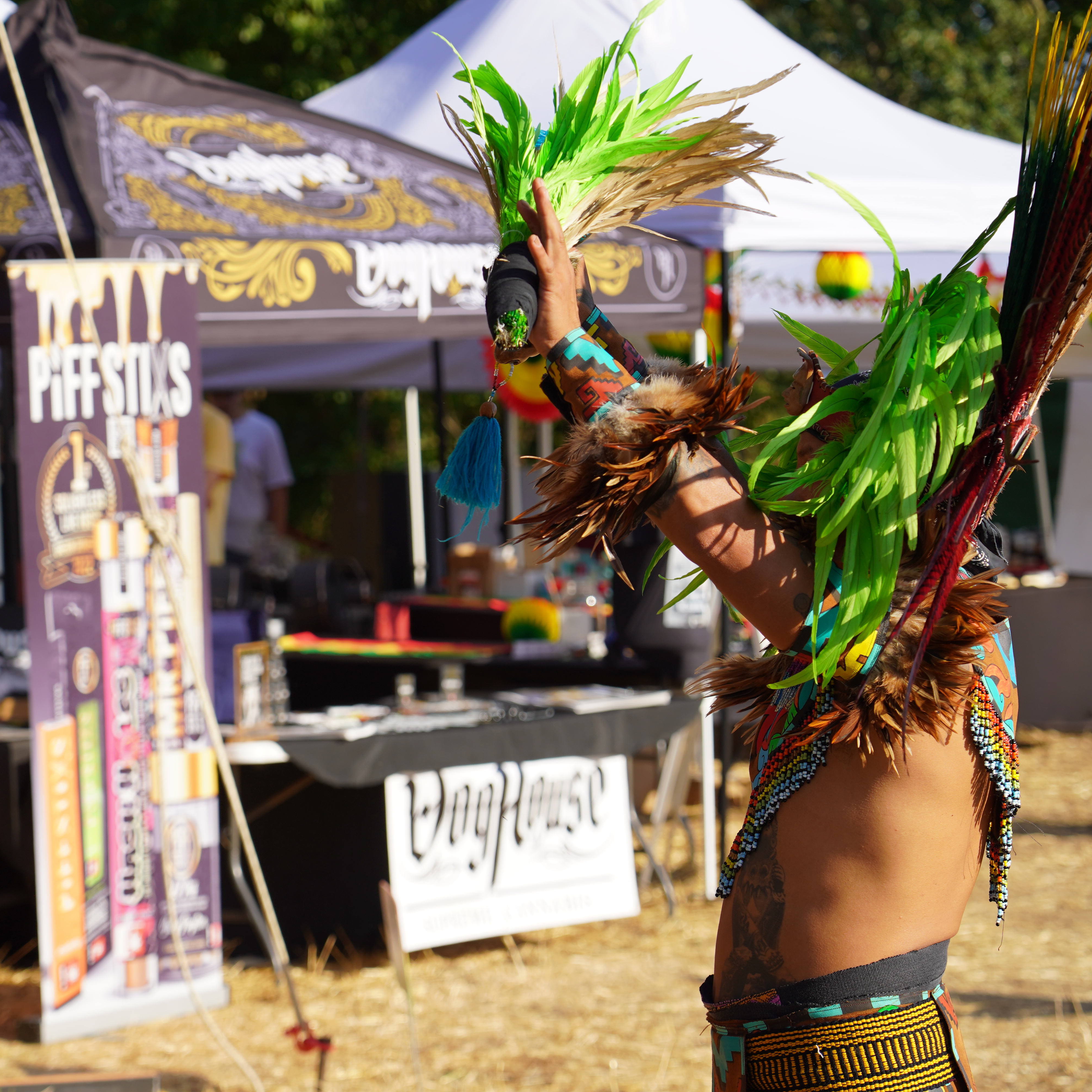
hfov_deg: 13.0
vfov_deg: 13.0
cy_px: 546
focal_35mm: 134
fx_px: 4783
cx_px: 324
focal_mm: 105
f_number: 5.6
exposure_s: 1/320
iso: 100
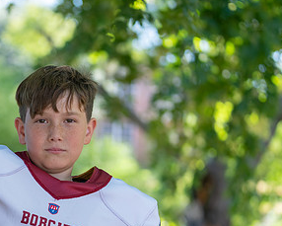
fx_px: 1110
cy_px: 184
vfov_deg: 11.6
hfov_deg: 14.3
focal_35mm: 133
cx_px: 23
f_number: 2.8
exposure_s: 1/320
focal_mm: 70
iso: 200
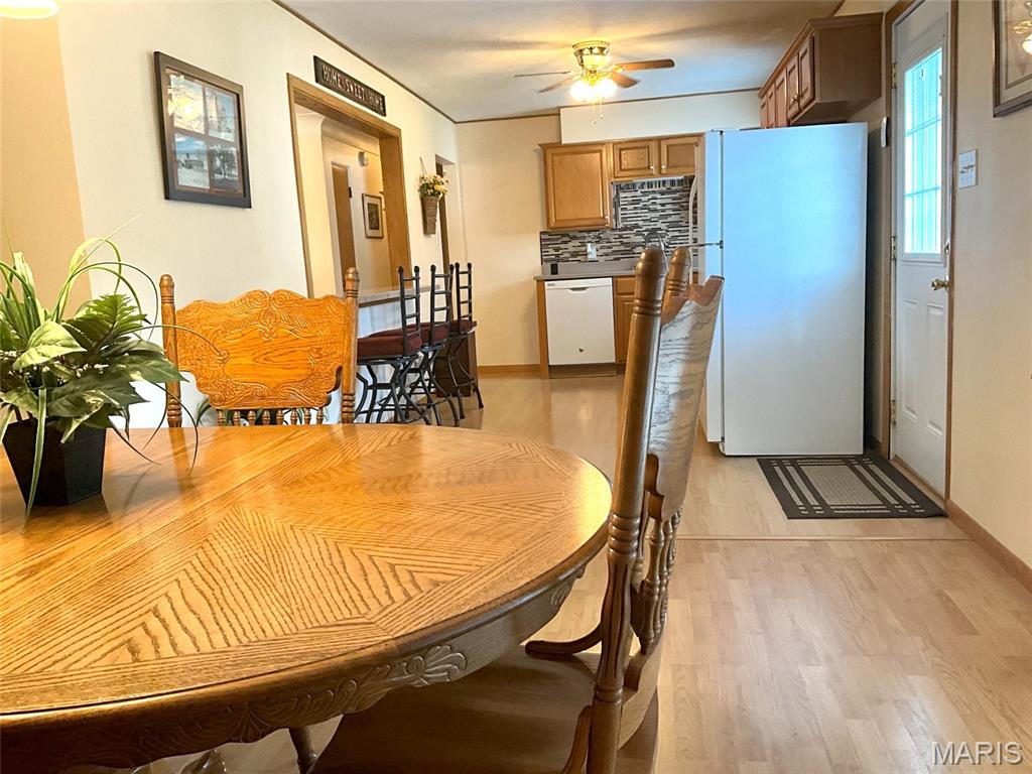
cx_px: 516
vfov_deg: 48.2
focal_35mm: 29
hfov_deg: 61.7
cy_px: 387
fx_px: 865
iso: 160
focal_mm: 3
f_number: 1.8
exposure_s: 1/60
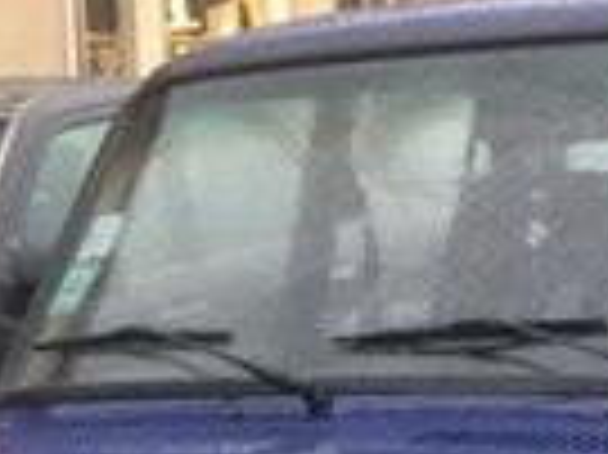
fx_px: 2492
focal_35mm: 142
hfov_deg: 13.9
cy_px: 852
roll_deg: +1.9
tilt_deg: -16.5
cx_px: 144
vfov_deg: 9.8
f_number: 2.2
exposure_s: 1/33
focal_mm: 4.15
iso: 32
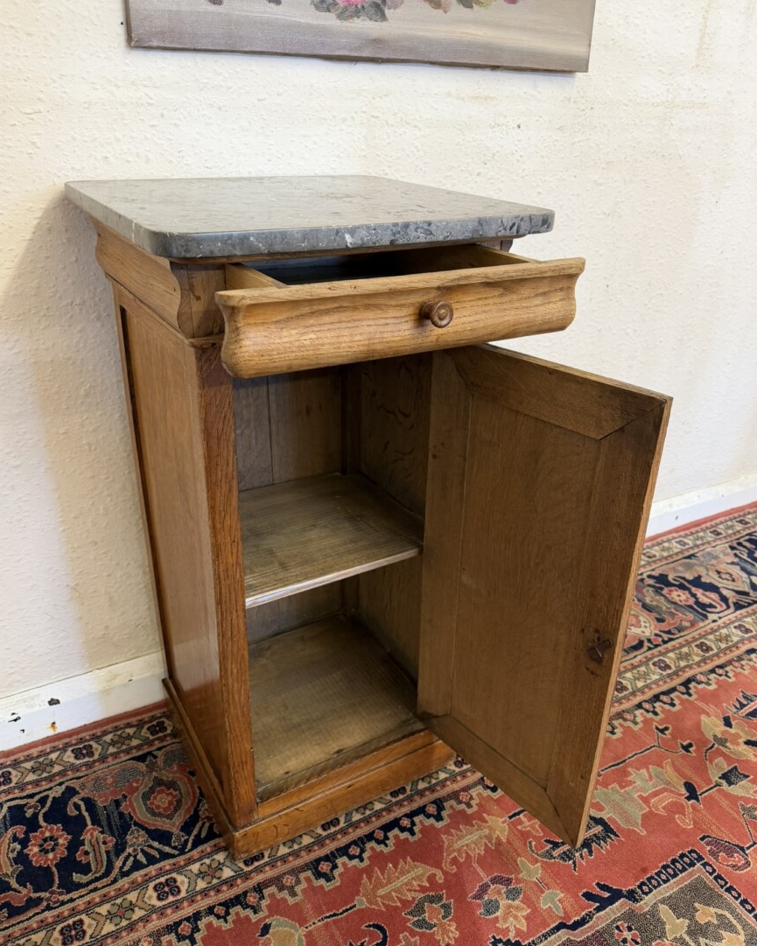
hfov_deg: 54.9
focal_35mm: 26
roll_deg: -2.1
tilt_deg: -25.6
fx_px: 728
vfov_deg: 66.0
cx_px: 382
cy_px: 463
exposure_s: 1/50
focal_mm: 6.76
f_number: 1.78
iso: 160
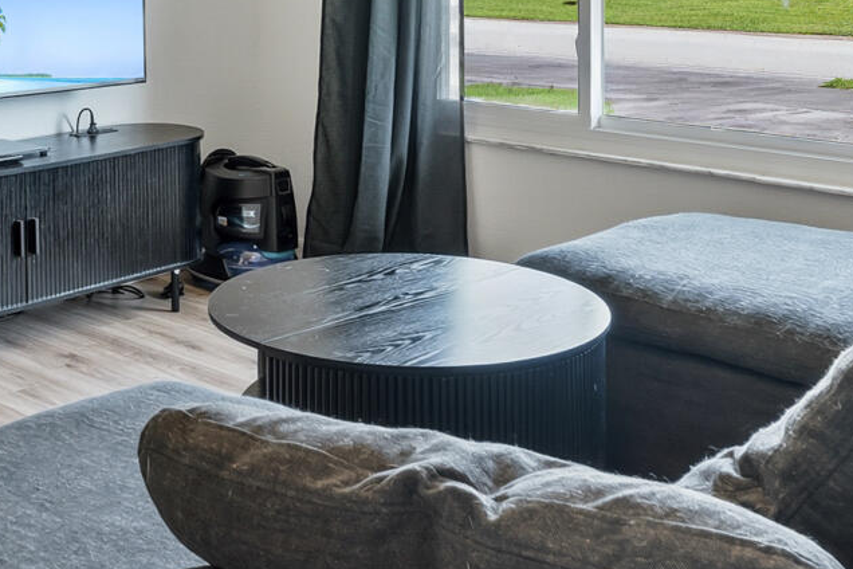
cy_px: -70
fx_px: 1303
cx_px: 198
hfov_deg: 35.3
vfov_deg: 23.0
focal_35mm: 55
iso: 250
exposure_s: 1/1.67
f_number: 9
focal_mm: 14
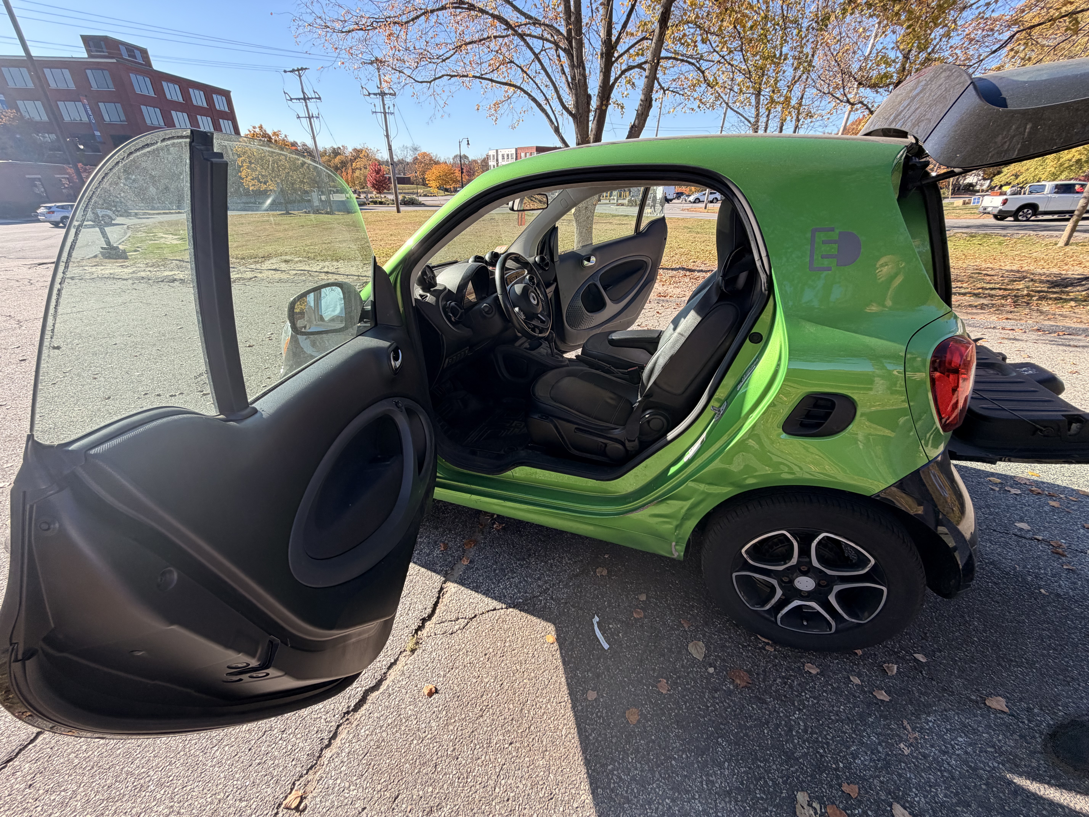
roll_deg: -2.2
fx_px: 440
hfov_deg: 102.1
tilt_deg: -28.8
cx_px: 544
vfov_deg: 85.7
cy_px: 408
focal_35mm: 14
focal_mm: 2.22
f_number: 2.2
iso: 64
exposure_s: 1/468
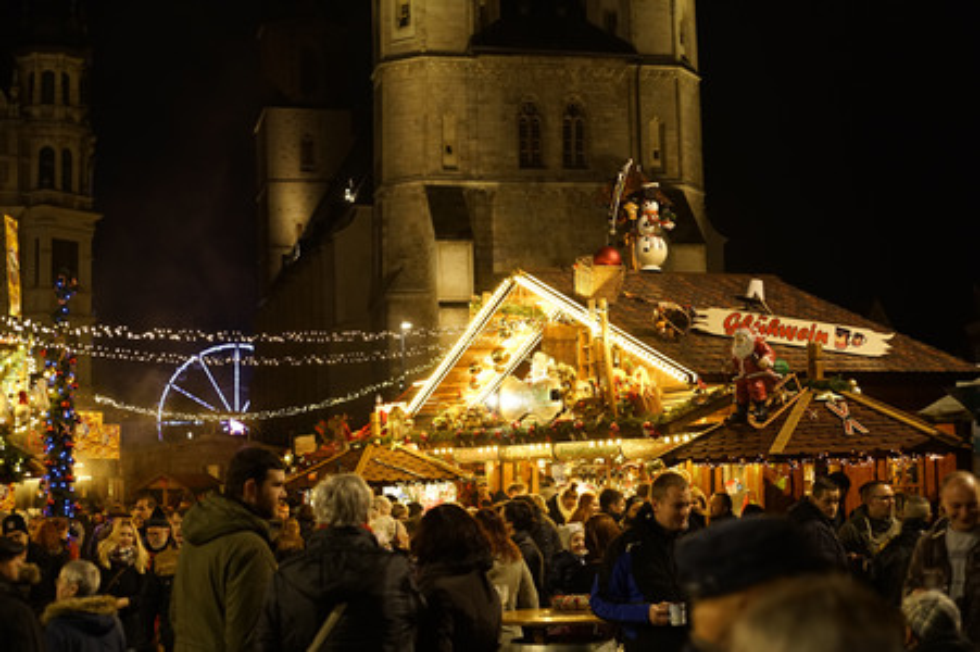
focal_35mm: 50
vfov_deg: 27.0
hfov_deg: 39.6
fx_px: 1360
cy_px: 326
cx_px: 490
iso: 1600
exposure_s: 1/60
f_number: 3.2
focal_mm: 50
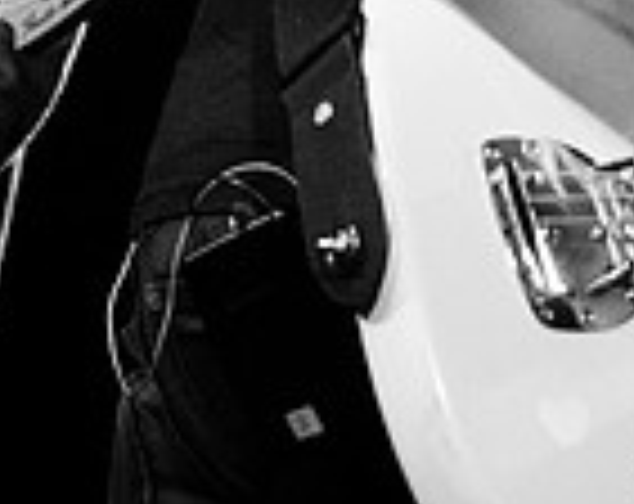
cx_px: 418
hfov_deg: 9.5
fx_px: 3797
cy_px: -162
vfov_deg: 7.5
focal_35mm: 203
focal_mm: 35
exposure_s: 1/125
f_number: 2.8
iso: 2000
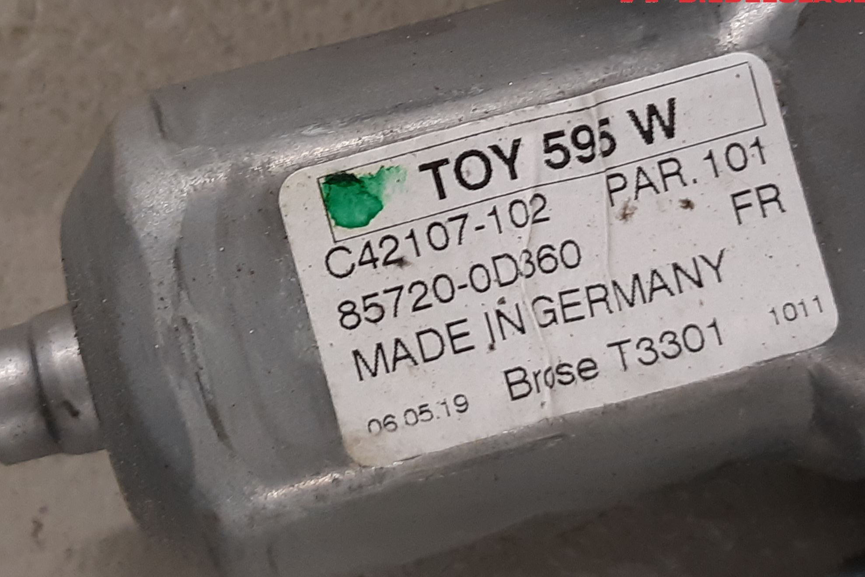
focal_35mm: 28
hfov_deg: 65.5
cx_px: 441
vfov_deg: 46.4
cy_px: 264
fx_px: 673
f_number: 1.7
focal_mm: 3.93
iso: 125
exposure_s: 1/50
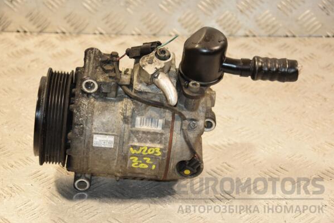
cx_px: 166
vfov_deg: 13.7
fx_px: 928
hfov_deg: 20.4
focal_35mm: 100
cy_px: 111
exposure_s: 1/200
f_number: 5.3
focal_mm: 66
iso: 800
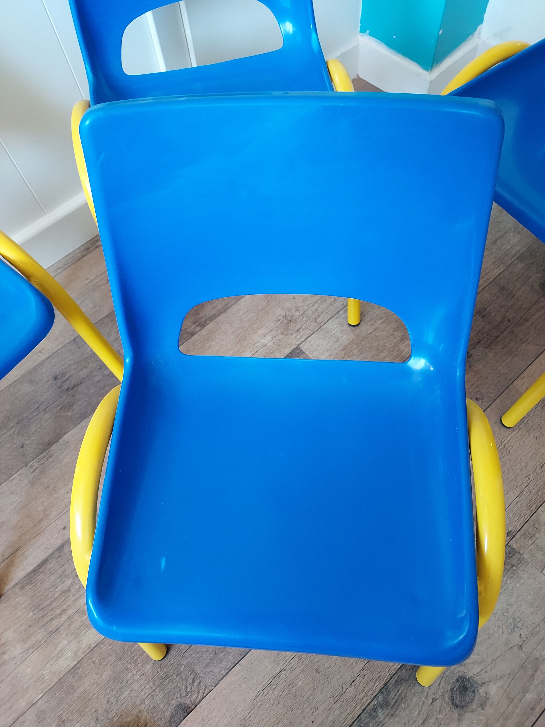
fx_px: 504
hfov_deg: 56.8
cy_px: 364
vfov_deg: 71.6
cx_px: 272
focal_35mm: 24
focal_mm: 4.6
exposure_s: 1/50
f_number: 1.8
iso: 400
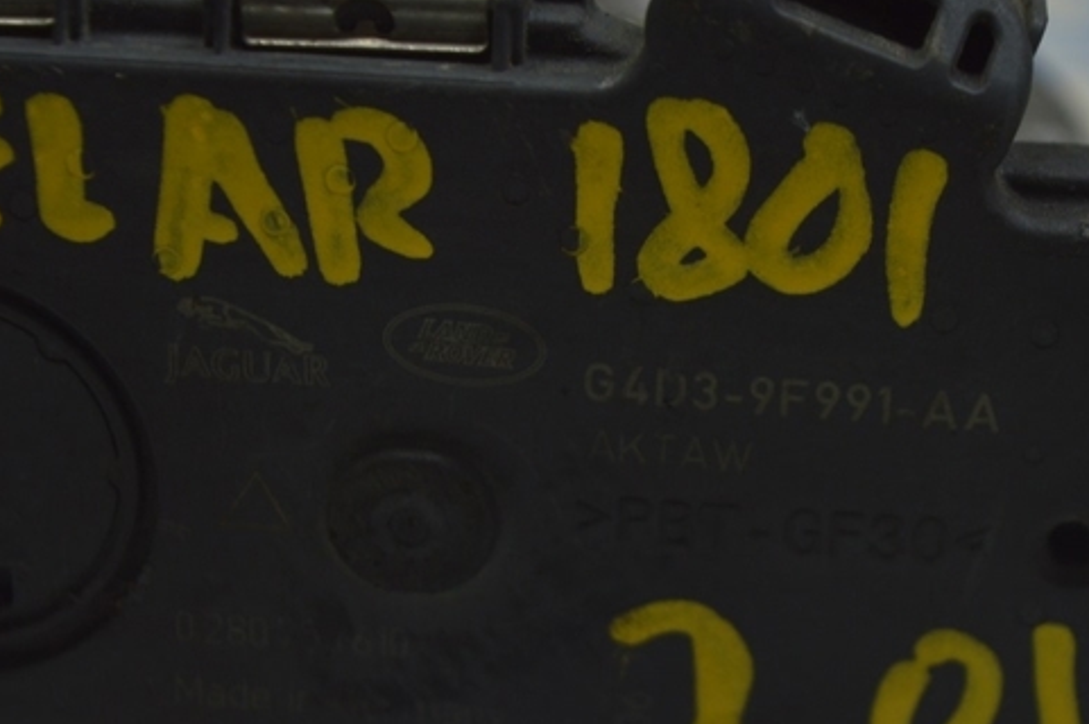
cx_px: 666
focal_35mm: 110
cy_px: 463
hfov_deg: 18.6
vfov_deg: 12.5
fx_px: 3315
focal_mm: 55
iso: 400
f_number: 5.6
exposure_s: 1/40
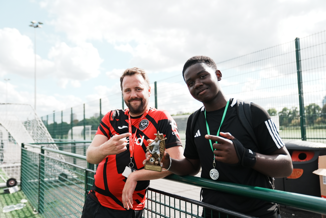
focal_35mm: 31
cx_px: 163
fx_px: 281
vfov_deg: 42.4
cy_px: 109
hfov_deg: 60.3
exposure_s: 1/8000
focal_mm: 31
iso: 800
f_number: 2.8
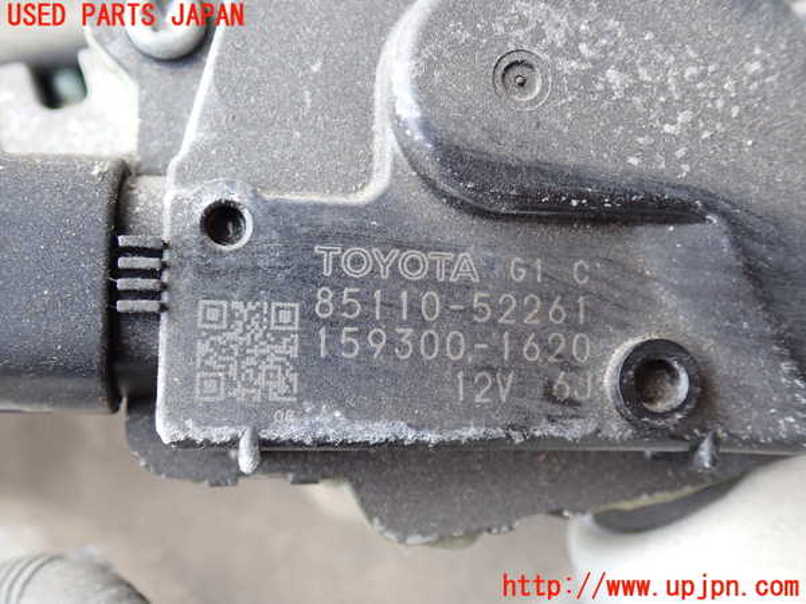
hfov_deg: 49.0
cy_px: 302
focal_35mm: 38
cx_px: 403
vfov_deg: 37.7
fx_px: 885
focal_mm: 6.83
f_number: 2.7
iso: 200
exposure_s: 1/80
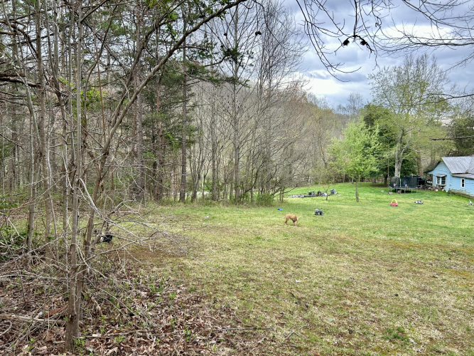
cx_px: 237
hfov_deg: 67.3
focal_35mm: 26
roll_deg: +0.6
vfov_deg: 53.0
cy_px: 178
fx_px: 356
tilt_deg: -7.2
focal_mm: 5.7
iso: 50
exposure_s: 1/279
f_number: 1.5
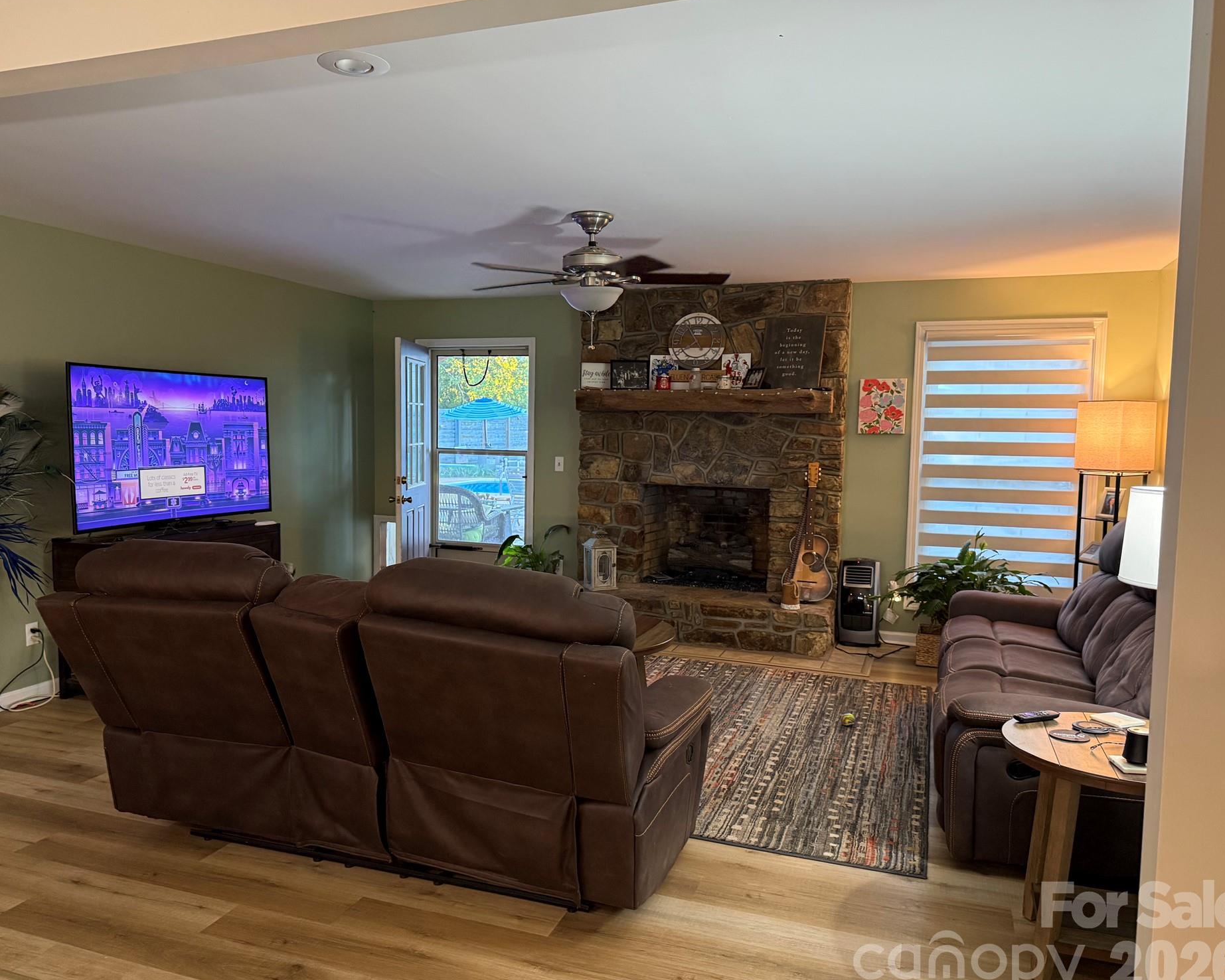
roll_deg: -0.7
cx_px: 573
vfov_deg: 54.9
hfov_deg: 66.0
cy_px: 502
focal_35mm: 26
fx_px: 943
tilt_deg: -3.7
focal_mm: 6.76
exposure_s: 1/60
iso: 320
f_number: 1.78
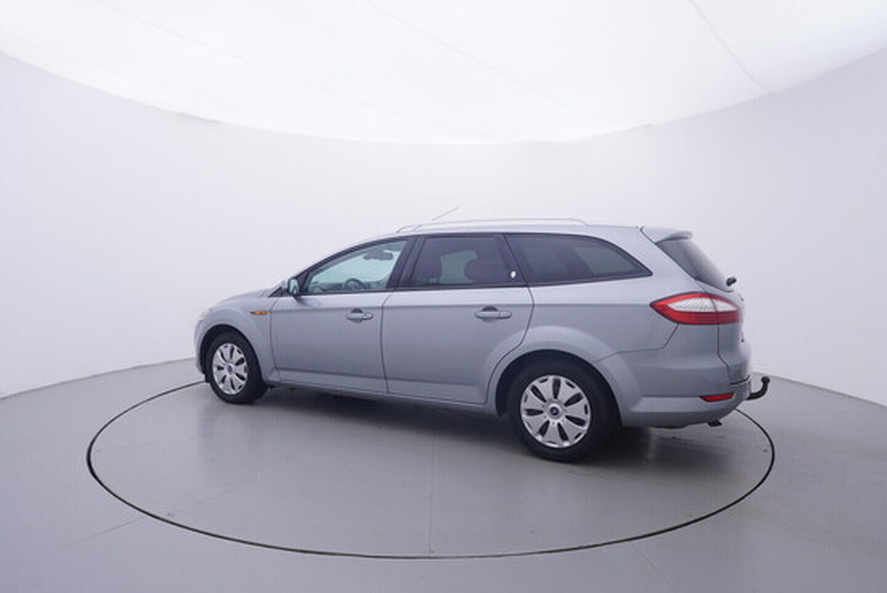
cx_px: 444
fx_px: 555
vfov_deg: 56.2
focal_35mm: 22
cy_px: 296
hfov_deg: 77.3
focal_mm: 15
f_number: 5
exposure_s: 1/80
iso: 200
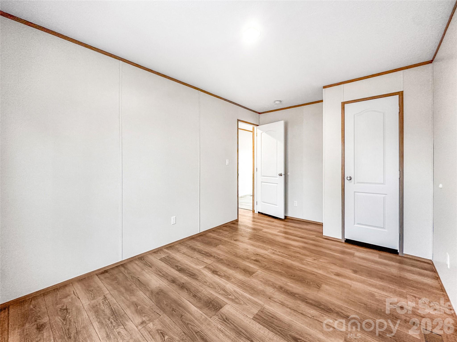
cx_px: 228
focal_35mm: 14
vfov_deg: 85.7
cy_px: 171
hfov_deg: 102.1
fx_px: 185
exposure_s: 1/120
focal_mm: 2.22
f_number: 2.2
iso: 250
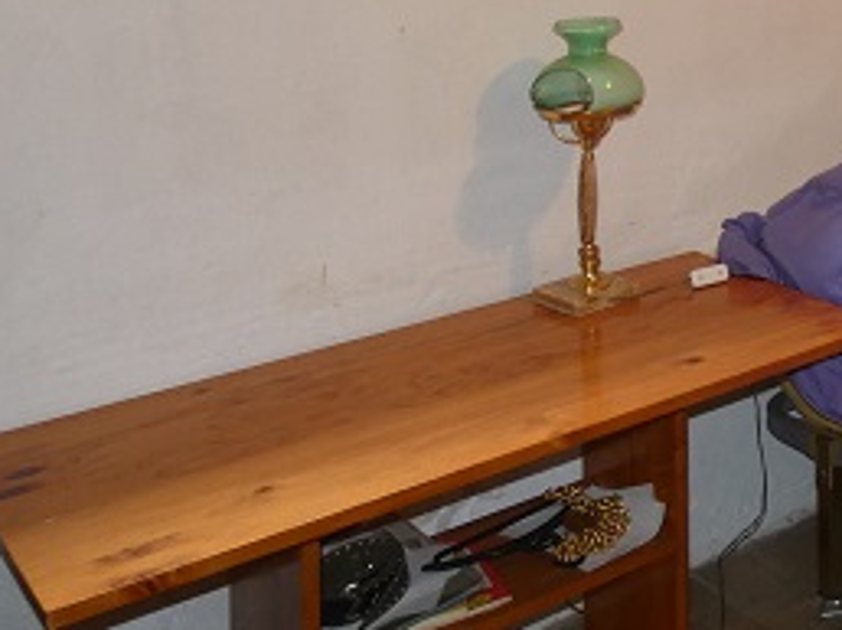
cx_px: 1020
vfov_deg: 24.2
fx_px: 1337
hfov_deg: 29.8
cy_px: -116
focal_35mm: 55
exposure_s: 1/50
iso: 160
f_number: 2.8
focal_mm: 3.6
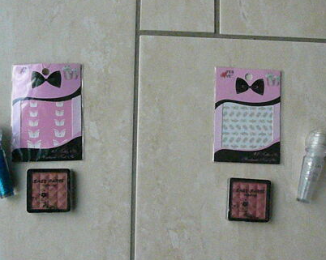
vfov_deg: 30.8
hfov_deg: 38.1
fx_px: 472
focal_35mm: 49
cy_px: 130
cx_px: 155
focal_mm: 6.9
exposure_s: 1/400
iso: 3200
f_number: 10
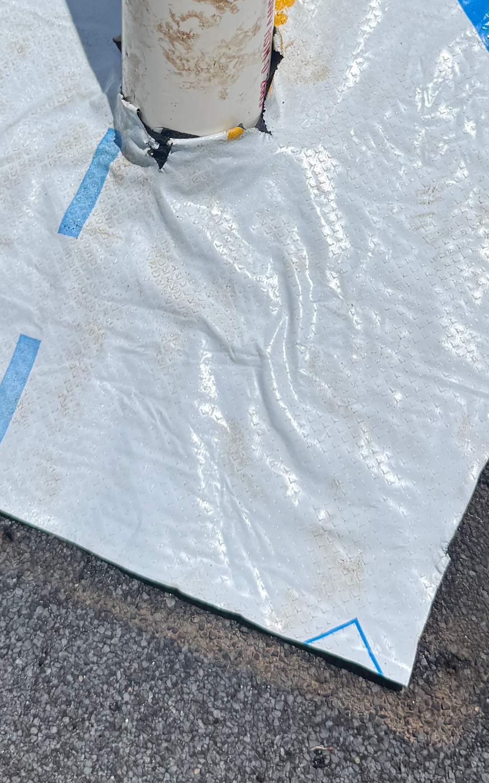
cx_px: 293
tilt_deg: -36.6
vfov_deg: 34.0
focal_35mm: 57
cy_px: 100
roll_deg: -7.4
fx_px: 1215
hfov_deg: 22.7
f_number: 1.78
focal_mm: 6.76
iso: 64
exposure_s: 1/14286
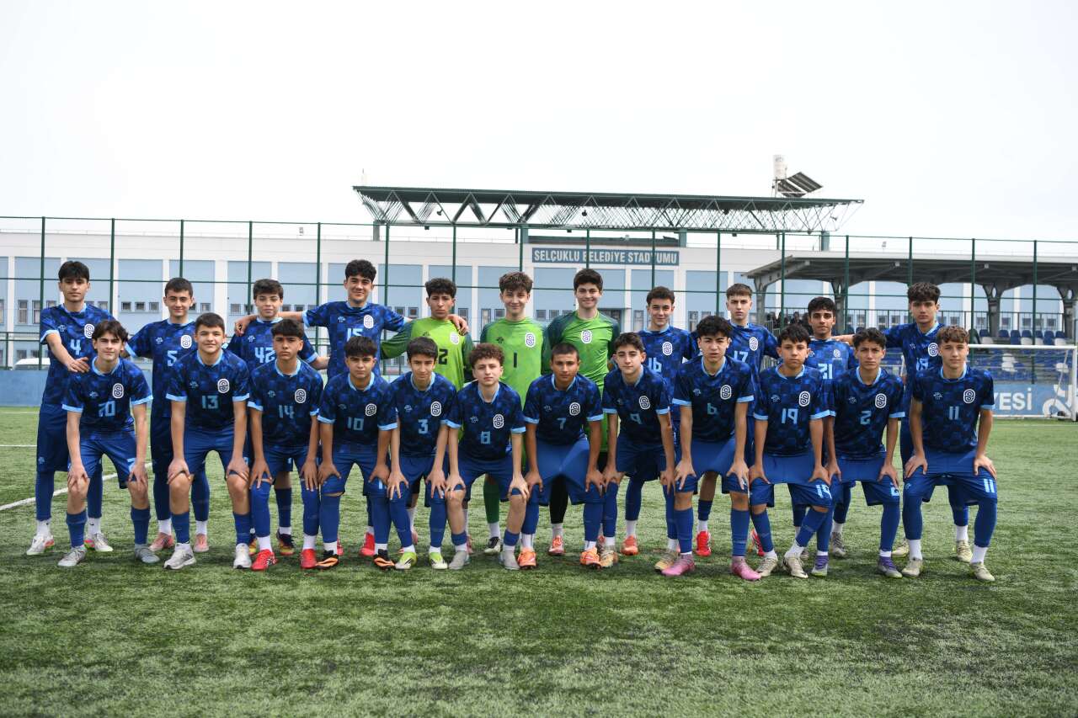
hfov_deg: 50.7
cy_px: 359
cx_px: 539
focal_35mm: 38
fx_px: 1138
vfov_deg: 35.0
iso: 200
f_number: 2.8
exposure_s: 1/2000
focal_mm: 32
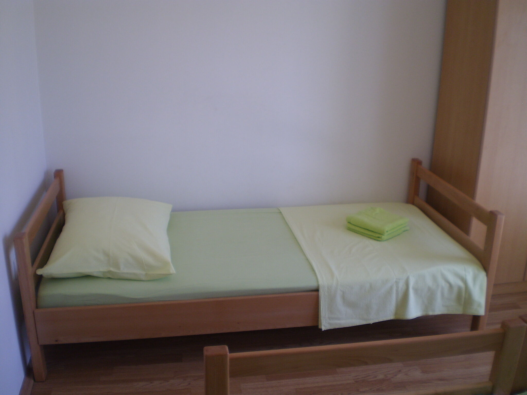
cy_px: 198
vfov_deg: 39.7
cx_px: 264
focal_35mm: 36
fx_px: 548
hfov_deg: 51.4
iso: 64
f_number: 3.1
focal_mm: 6.3
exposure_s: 1/50
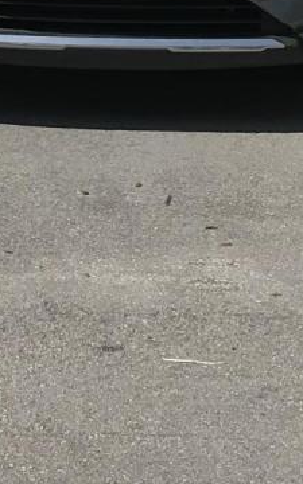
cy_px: -311
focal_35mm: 165
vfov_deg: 11.9
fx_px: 2180
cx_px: 11
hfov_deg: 7.9
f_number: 1.8
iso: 20
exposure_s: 1/3096
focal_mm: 3.99
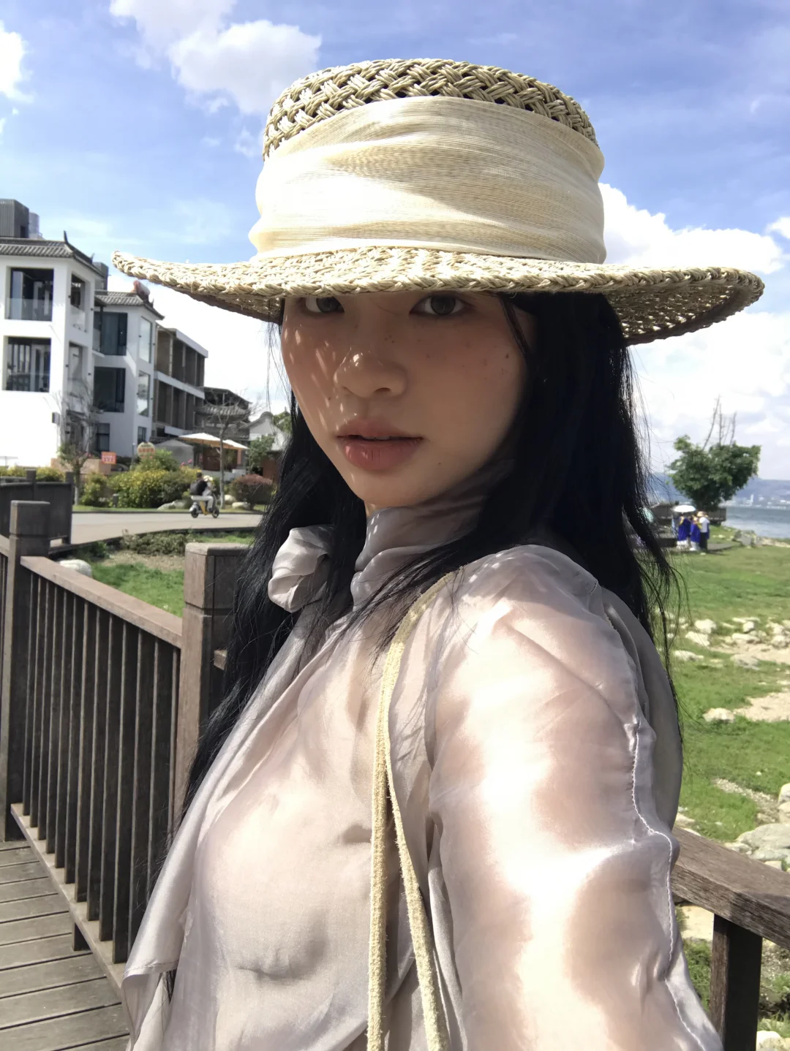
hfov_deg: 44.2
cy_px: 526
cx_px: 395
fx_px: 973
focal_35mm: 32
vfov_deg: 56.8
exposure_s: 1/523
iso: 25
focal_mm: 2.87
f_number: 2.2
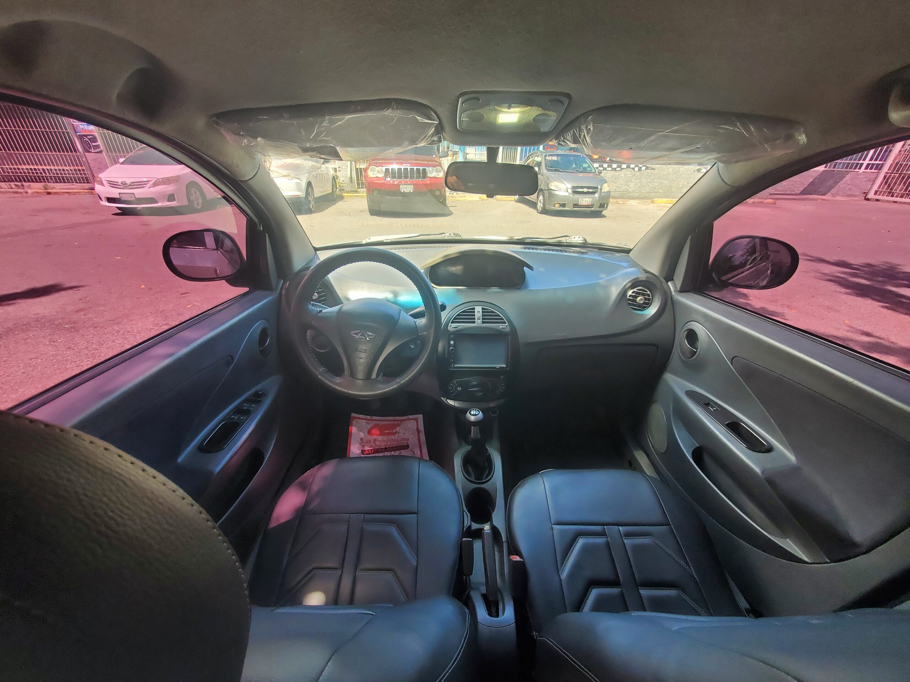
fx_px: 342
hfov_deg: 106.2
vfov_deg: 89.9
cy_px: 341
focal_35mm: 13
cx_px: 455
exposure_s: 1/85
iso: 100
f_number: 2.2
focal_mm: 1.8
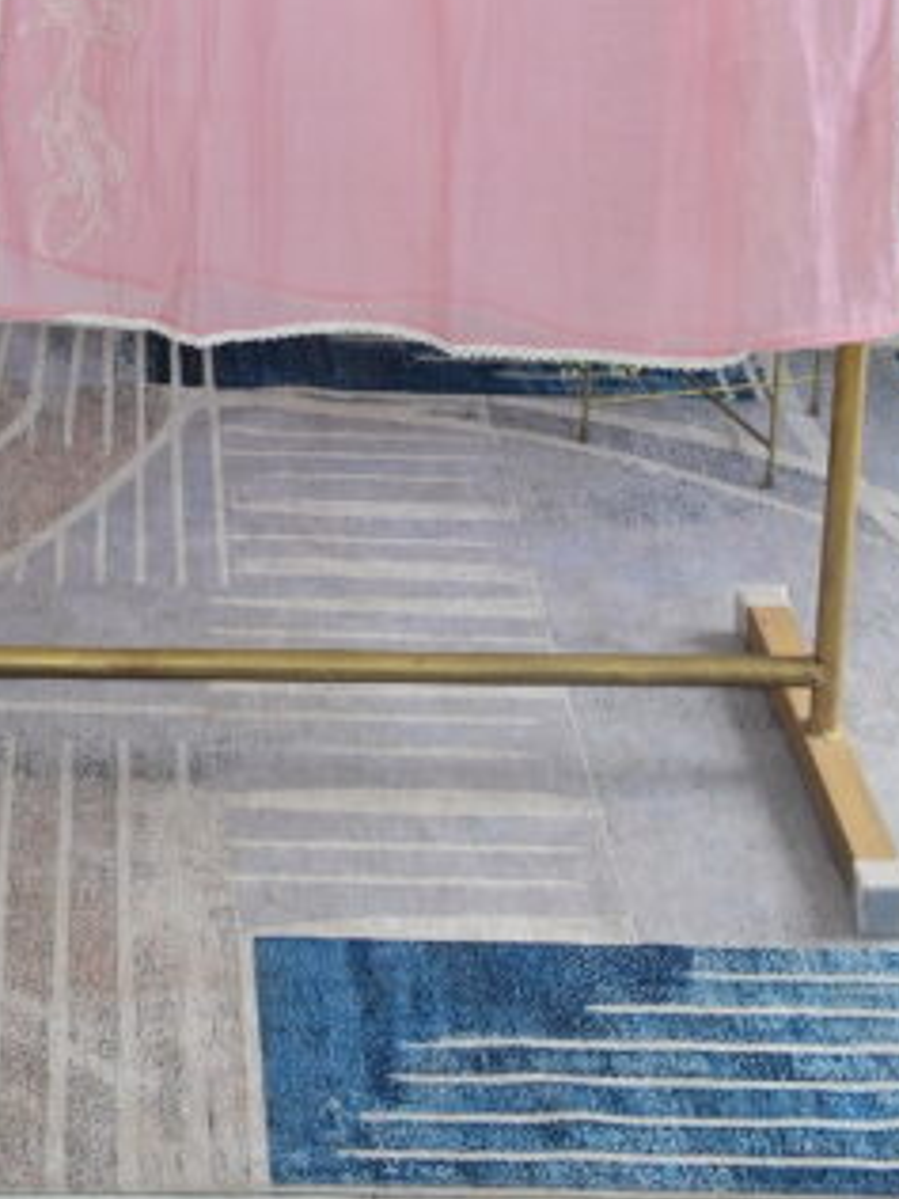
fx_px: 2887
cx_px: 148
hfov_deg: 17.5
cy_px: -450
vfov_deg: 20.9
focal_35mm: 83
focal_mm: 30.5
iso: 320
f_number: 6.3
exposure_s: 1/160
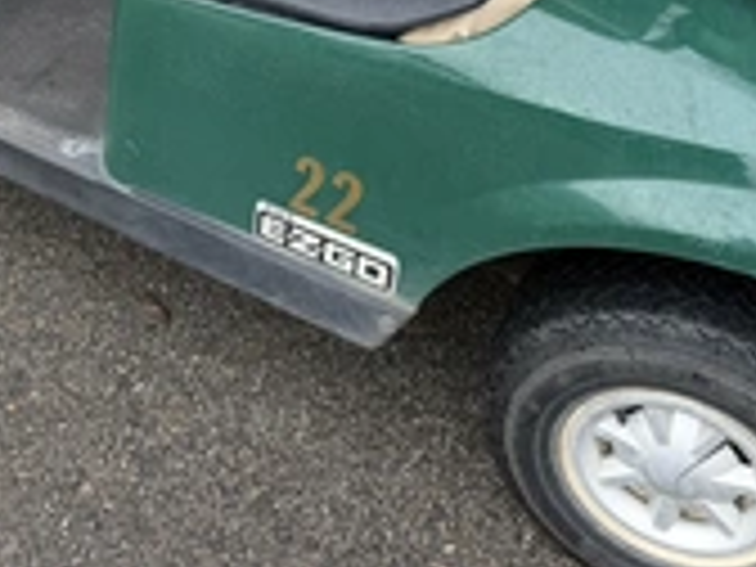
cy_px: -99
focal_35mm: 57
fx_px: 1245
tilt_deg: -24.0
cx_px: 189
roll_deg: +1.2
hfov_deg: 33.1
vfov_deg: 23.6
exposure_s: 1/878
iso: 80
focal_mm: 6.76
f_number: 1.78
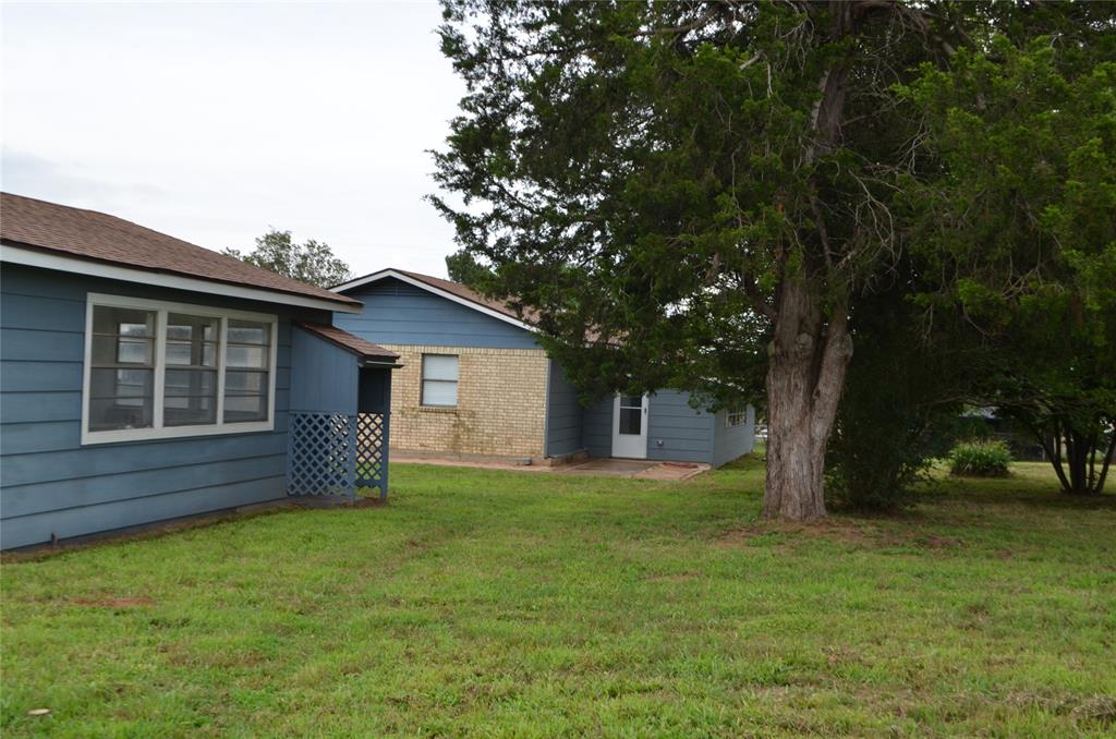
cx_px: 558
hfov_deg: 46.5
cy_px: 370
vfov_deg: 31.7
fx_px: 1299
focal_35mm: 42
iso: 200
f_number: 7.1
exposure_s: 1/200
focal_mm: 28
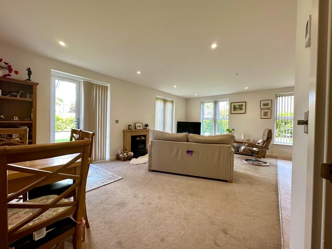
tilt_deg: -0.6
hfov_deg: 102.1
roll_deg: -1.0
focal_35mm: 14
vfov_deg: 85.7
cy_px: 124
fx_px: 134
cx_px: 166
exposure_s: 1/100
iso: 160
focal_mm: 2.22
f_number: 2.2
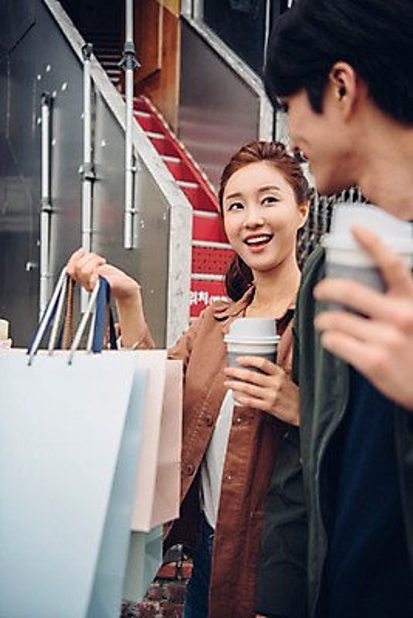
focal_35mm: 38
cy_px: 309
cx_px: 206
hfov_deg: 35.1
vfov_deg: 50.7
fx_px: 653
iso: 400
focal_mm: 38
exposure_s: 1/2000
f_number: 2.8
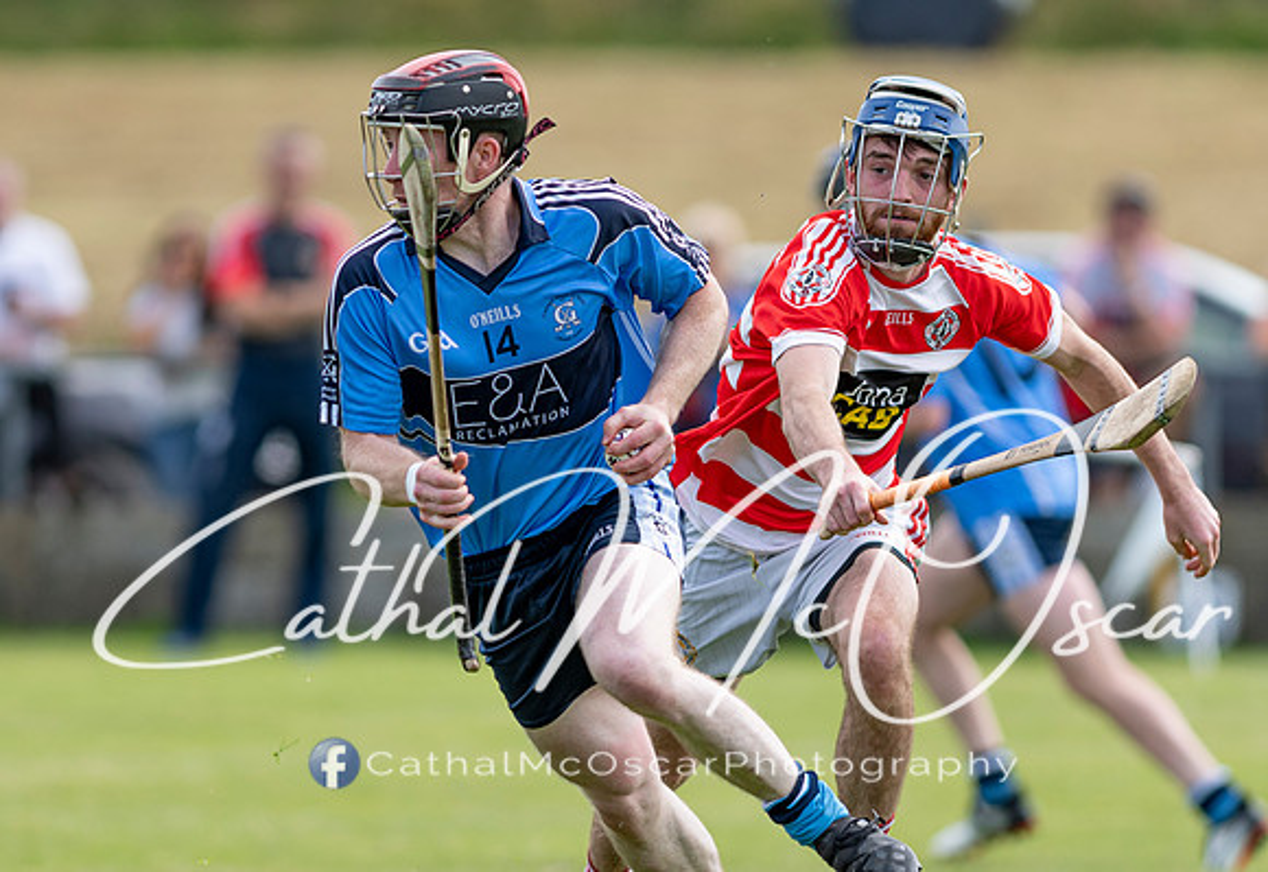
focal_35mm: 653
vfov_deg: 2.2
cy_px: 535
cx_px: 443
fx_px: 23212
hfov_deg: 3.1
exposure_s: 1/1600
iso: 140
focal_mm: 300
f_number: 2.8
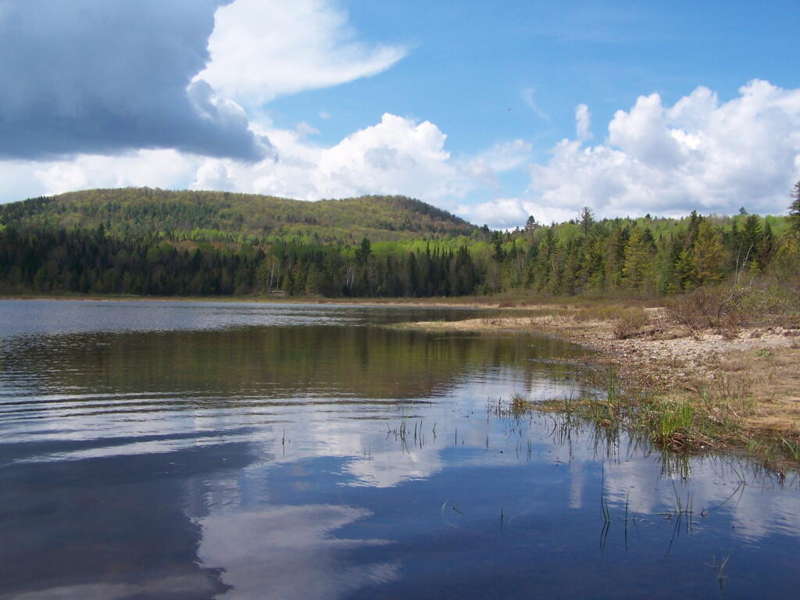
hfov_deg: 49.0
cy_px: 300
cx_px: 400
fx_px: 878
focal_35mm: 38
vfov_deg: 37.7
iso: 80
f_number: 4
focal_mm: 6.3
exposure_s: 1/1000
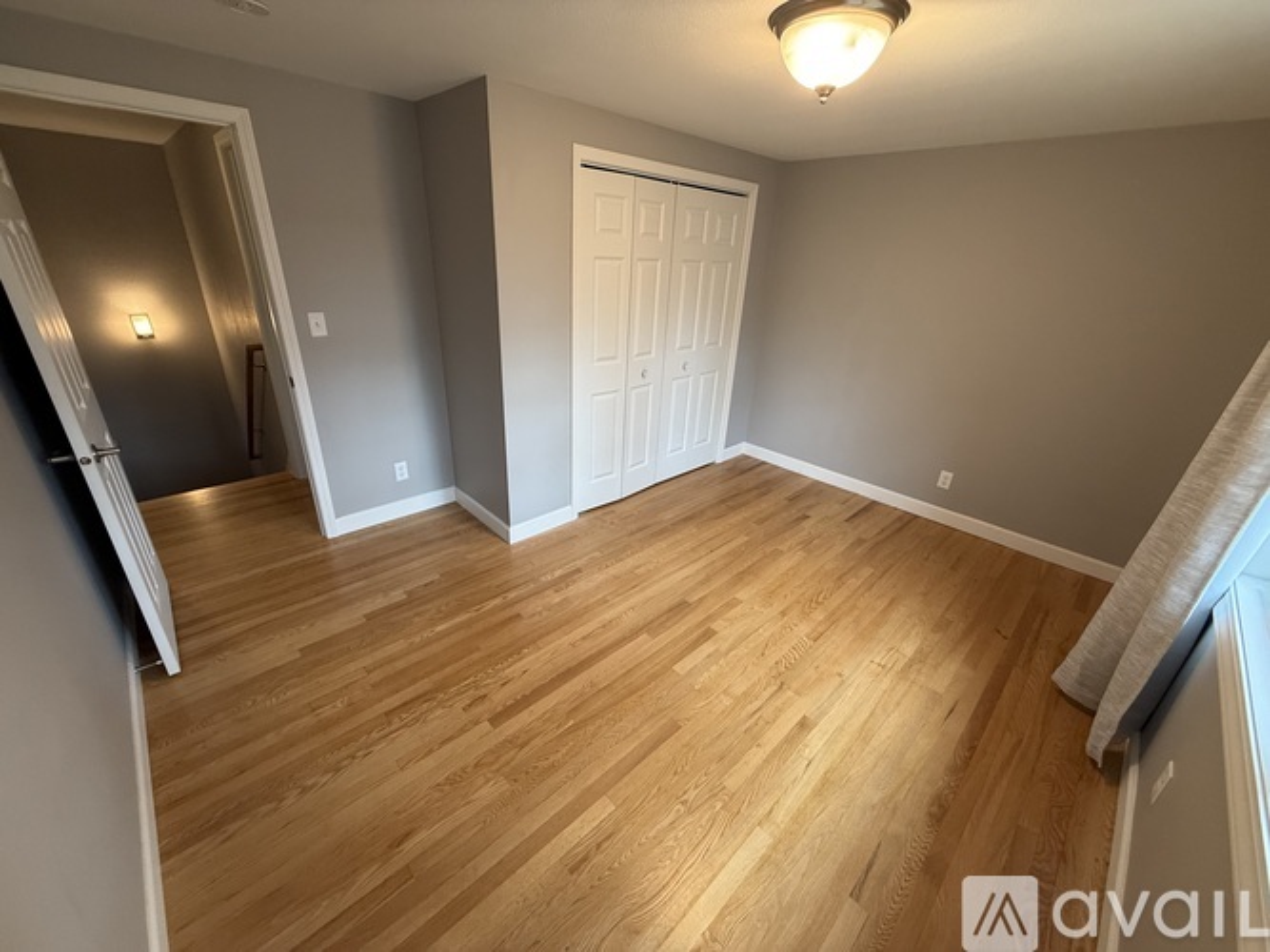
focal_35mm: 14
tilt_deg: -24.1
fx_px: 514
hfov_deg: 102.1
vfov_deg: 85.7
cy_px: 476
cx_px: 635
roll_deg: -3.5
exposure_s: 1/60
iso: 160
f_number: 2.2
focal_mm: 2.22
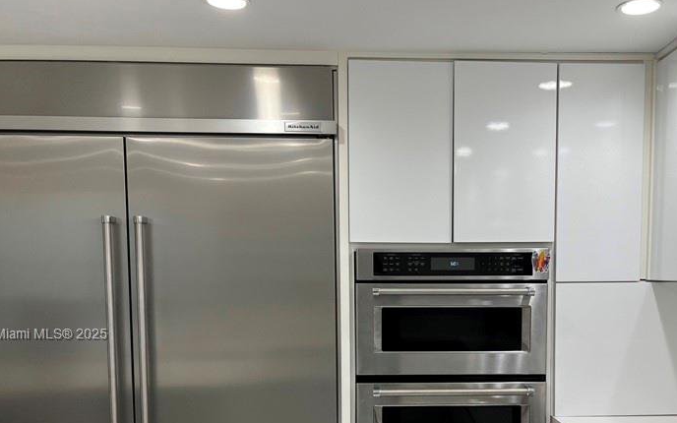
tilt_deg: -4.6
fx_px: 756
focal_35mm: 41
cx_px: 406
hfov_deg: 47.9
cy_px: 335
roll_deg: +0.0
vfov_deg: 30.5
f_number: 1.6
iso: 80
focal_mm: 5.1
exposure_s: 1/120
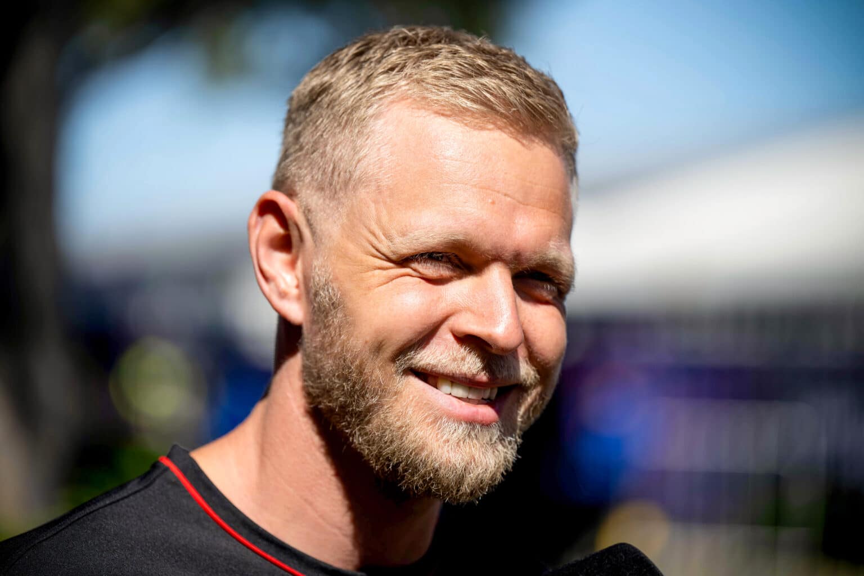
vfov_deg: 10.5
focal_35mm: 130
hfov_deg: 15.8
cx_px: 432
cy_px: 288
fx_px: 3119
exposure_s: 1/1250
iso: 64
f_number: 2.8
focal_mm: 130
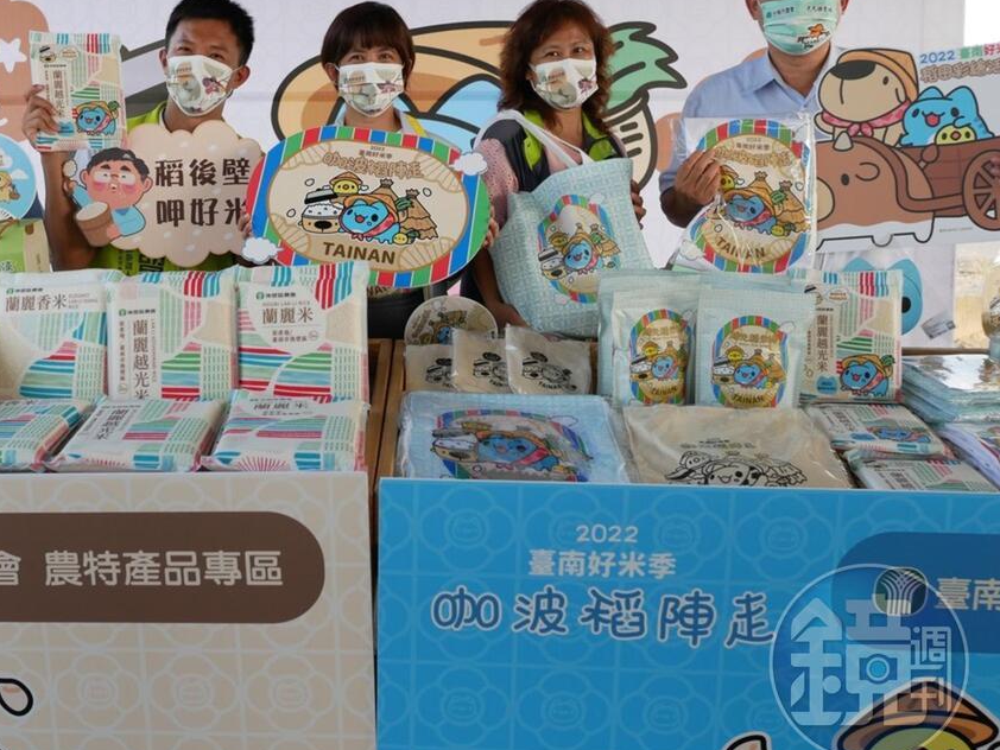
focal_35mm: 40
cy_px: 296
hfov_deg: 46.1
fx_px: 1156
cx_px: 336
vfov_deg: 35.8
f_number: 2.8
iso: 200
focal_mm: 15
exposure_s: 1/320
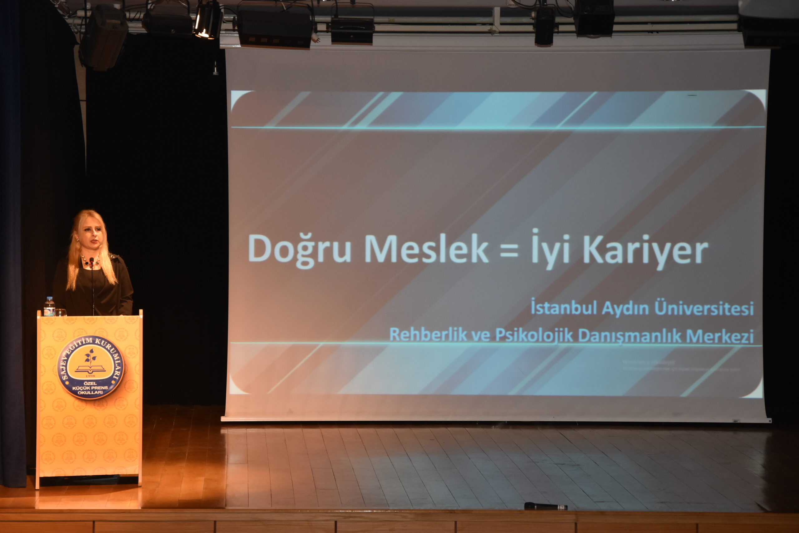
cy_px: 266
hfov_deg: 18.2
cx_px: 400
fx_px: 2497
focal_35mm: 112
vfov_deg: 12.2
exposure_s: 1/60
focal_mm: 75
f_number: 5.3
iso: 800
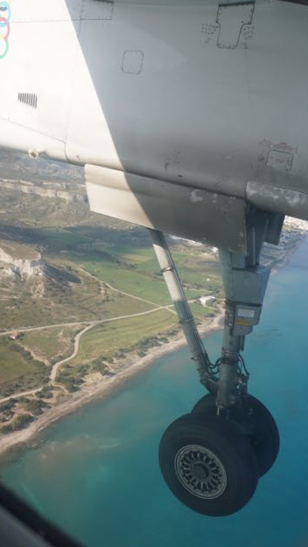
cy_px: 268
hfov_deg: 38.2
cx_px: 178
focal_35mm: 31
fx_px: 443
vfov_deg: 63.4
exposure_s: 1/400
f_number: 4.5
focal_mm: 19
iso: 100
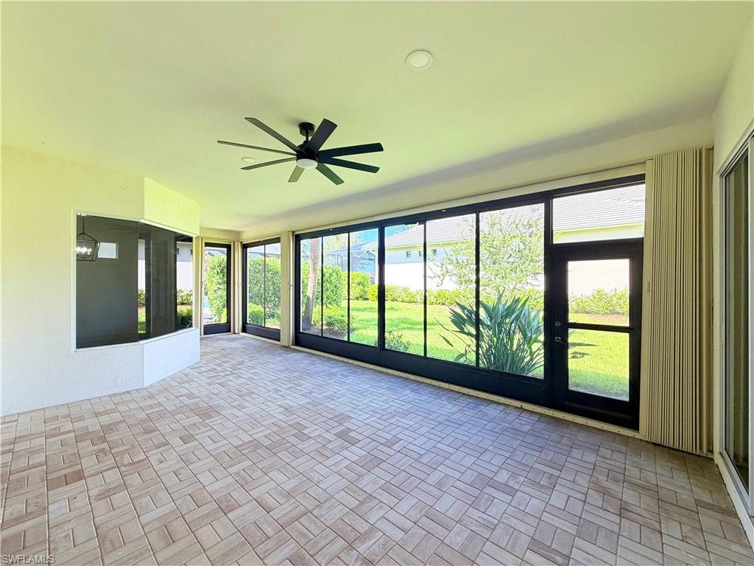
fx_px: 305
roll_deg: +0.2
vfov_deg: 85.7
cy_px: 283
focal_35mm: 14
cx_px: 377
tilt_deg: -0.6
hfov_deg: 102.1
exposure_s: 1/121
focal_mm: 2.22
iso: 100
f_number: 2.2
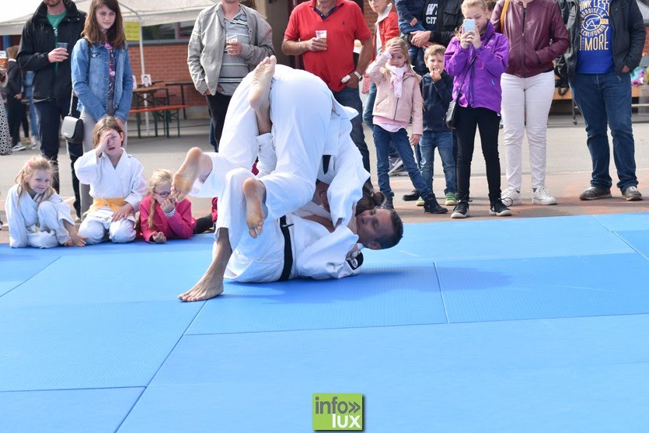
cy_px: 171
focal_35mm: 92
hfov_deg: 22.1
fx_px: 1659
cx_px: 337
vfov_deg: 14.9
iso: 100
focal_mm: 50
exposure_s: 1/500
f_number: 4.5
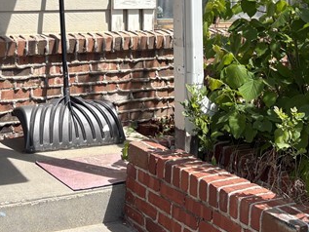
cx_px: 138
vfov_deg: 16.5
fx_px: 750
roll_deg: -2.4
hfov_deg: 23.3
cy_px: -80
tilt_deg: +3.4
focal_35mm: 84
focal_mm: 5.96
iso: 50
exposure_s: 1/2451
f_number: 1.6
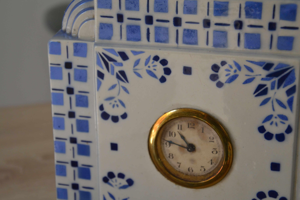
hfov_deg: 26.0
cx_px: 150
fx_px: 650
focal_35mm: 78
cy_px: 100
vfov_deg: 17.5
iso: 400
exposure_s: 1/60
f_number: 5
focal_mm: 52
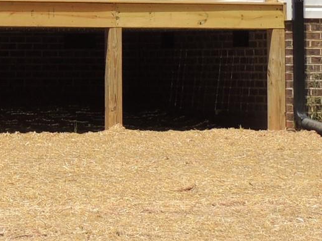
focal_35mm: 197
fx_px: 1833
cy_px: -91
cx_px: -142
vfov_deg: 7.4
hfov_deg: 9.8
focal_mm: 8.9
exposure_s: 1/640
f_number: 3.6
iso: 100
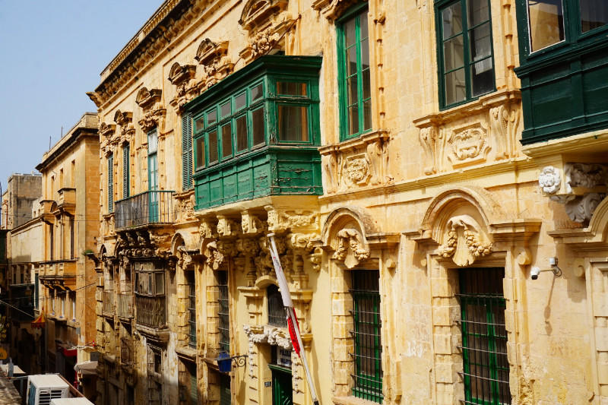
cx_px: 304
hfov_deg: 47.9
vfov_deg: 33.0
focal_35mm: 40
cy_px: 202
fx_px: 684
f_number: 14
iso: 100
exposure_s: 1/125
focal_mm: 27
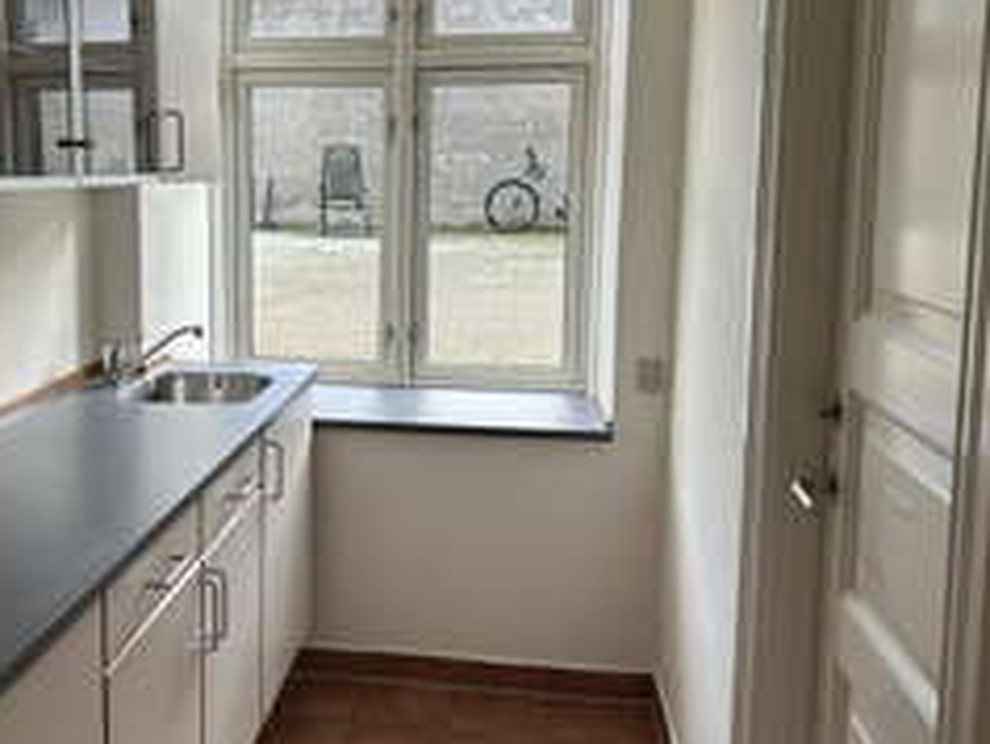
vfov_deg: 35.1
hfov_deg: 45.1
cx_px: 328
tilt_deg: -6.5
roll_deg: +0.3
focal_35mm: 41
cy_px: 305
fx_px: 1173
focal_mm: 5.7
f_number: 1.5
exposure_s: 1/100
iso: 64
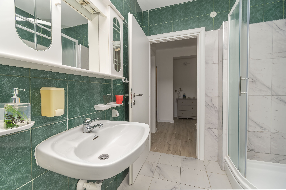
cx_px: 143
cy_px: 95
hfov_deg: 100.4
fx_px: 119
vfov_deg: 77.3
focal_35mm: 15
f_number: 8
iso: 100
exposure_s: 1/100
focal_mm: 10
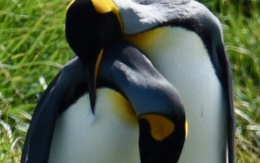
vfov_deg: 1.3
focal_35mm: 1030
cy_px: 108
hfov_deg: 2.0
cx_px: 131
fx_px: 7297
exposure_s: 1/1000
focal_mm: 400
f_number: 13
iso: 400
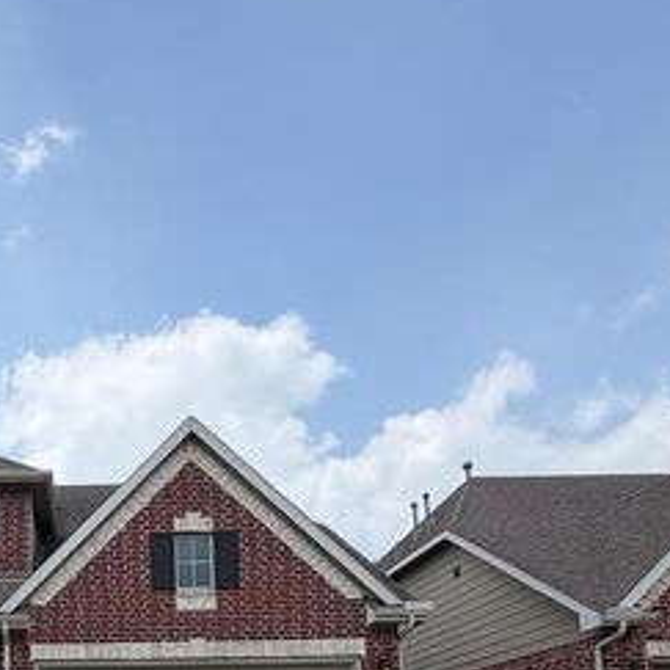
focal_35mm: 34
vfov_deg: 40.9
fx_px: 745
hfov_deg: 43.6
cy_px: 702
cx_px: 50
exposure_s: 1/770
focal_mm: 2.22
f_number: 2.2
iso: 25
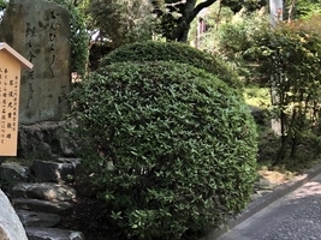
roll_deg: +0.7
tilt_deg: +1.5
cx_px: -151
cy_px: 119
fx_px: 779
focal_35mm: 84
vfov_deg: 17.6
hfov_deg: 20.2
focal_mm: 3.99
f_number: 1.8
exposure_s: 1/120
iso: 64
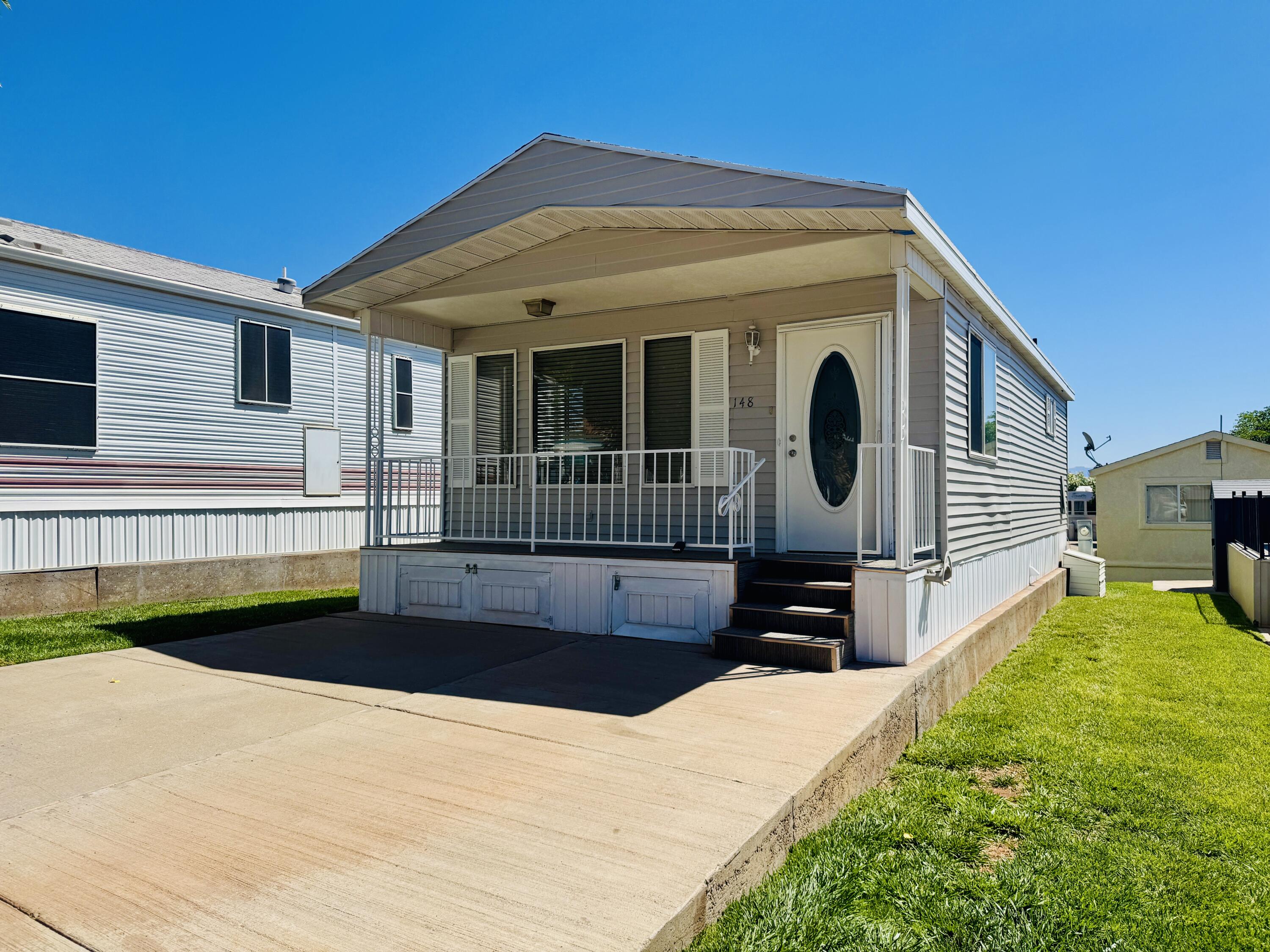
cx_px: 635
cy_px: 476
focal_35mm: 24
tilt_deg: +1.5
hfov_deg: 71.6
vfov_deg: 56.8
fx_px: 881
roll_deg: +1.1
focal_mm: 6.76
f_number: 1.78
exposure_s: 1/7092
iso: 80
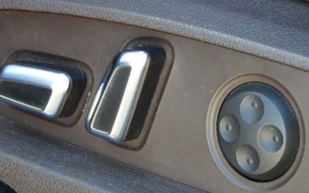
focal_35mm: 268
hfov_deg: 7.8
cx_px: 129
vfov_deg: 4.9
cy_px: 113
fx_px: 2257
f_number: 4.5
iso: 220
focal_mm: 35.9
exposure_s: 1/60
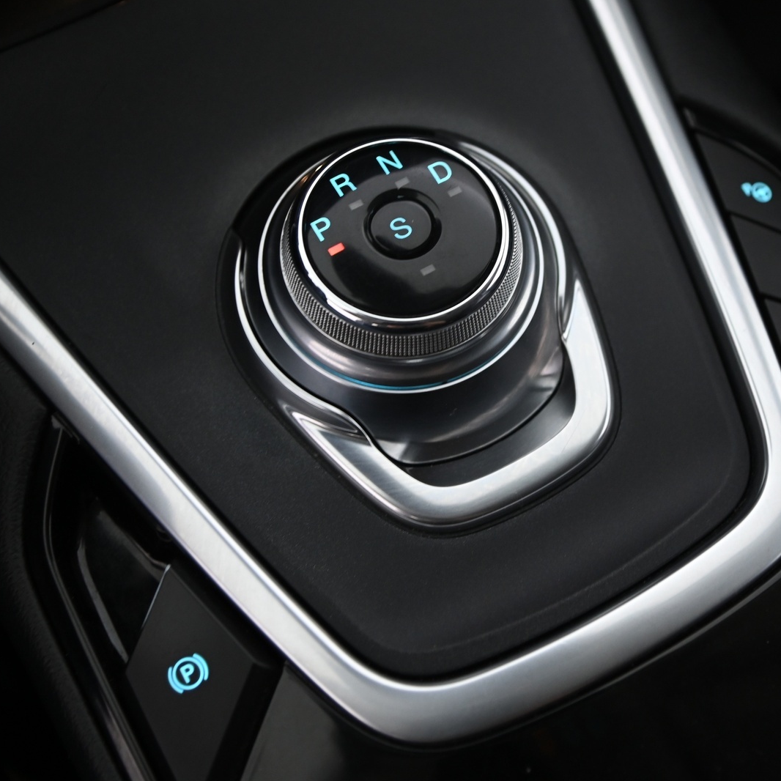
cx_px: 467
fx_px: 1914
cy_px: 391
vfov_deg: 23.1
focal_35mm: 75
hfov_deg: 23.0
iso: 2000
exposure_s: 1/30
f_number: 4
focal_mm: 58
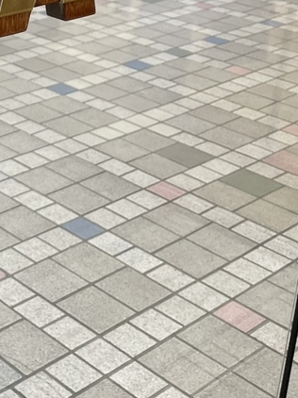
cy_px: 20
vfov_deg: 25.3
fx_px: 850
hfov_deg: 18.0
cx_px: -128
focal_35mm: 74
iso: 80
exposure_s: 1/60
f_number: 1.6
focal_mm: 4.2
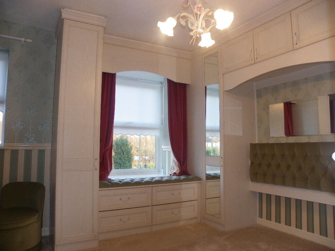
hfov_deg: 67.3
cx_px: 168
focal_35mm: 26
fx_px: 252
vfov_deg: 53.1
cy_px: 126
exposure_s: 1/60
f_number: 2.8
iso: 160
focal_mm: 4.6
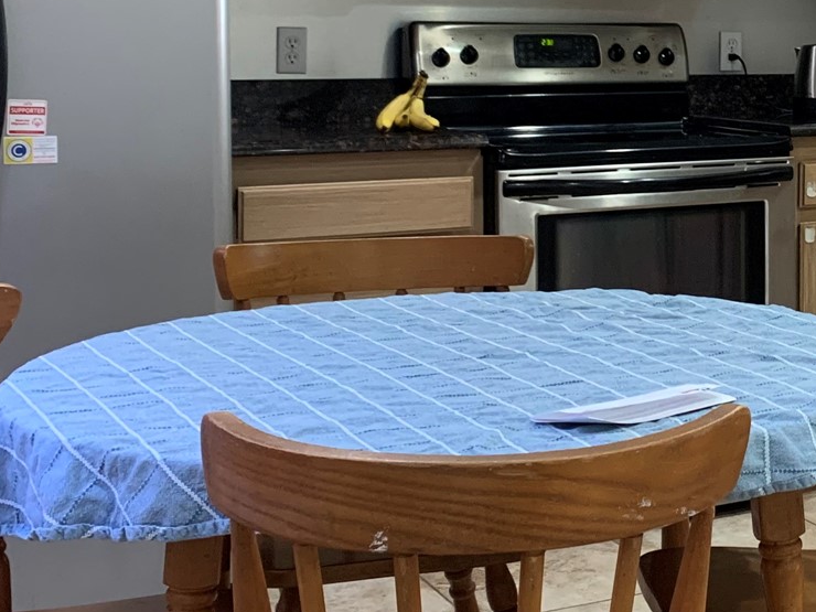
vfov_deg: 20.2
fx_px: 1697
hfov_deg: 25.2
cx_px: 882
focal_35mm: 72
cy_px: 133
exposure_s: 1/60
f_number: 1.8
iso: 250
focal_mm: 4.25
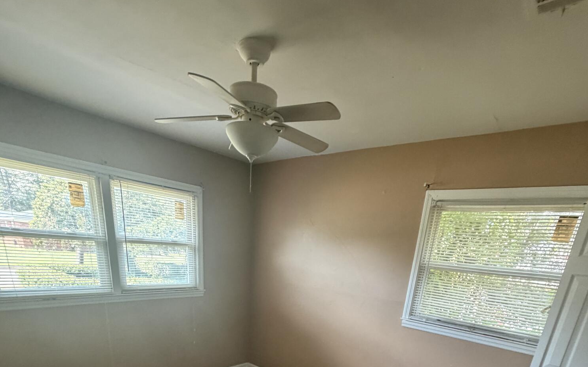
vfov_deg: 49.6
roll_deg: -3.4
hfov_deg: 85.1
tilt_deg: -20.6
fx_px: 320
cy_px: 360
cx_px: 297
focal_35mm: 20
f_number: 2.2
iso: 400
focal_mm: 2.22
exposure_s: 1/60
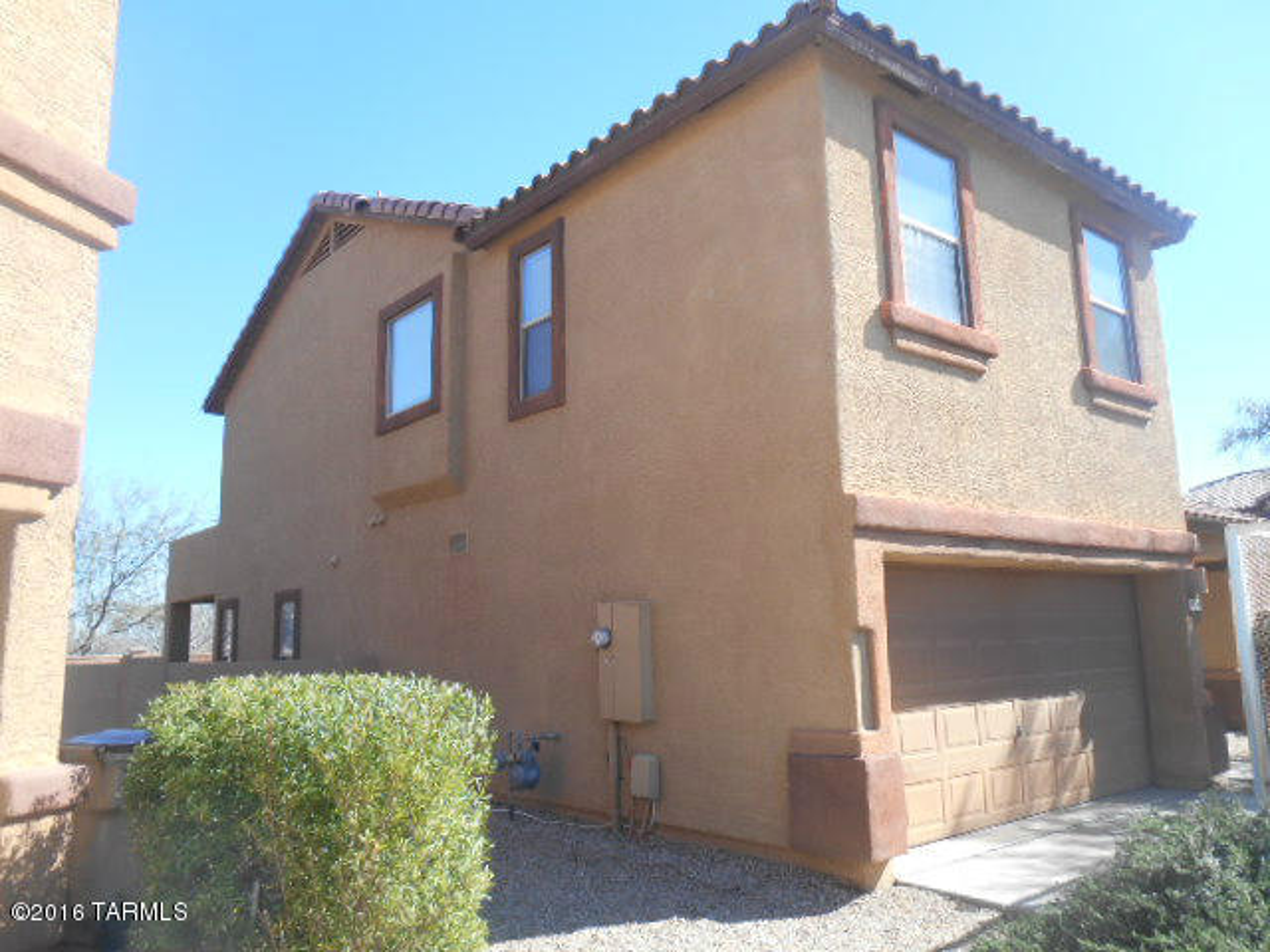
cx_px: 635
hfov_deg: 67.3
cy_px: 476
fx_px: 954
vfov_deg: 53.1
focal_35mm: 26
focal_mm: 4.7
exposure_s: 1/320
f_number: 3.4
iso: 80
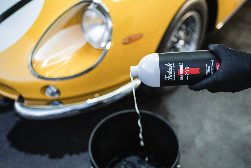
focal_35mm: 35
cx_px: 126
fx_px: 244
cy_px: 84
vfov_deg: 37.9
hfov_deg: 54.4
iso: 1250
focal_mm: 23
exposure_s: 1/160
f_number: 1.4
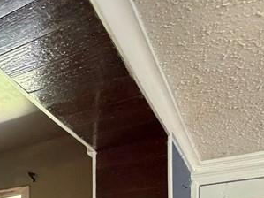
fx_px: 366
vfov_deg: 25.1
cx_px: -151
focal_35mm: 48
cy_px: 273
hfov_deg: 26.2
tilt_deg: +2.5
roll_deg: -1.0
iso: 640
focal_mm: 2.22
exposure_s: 1/60
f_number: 2.2
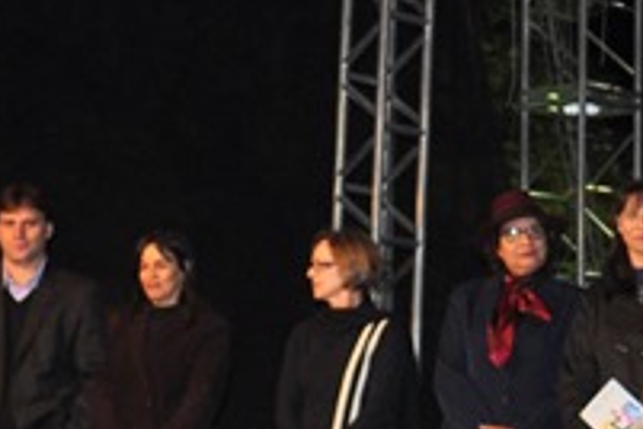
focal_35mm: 140
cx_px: 793
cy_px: 355
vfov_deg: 9.8
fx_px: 2500
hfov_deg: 14.2
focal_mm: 20
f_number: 3.8
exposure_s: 1/60
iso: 640
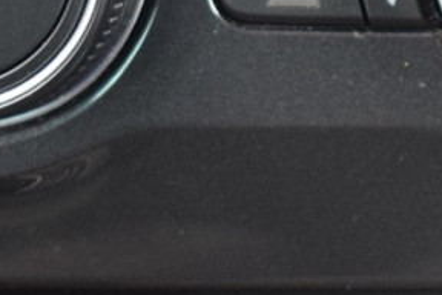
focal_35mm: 306
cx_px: 632
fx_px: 3757
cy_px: -271
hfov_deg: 6.7
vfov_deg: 4.4
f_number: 5
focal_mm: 42
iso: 1400
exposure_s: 1/60
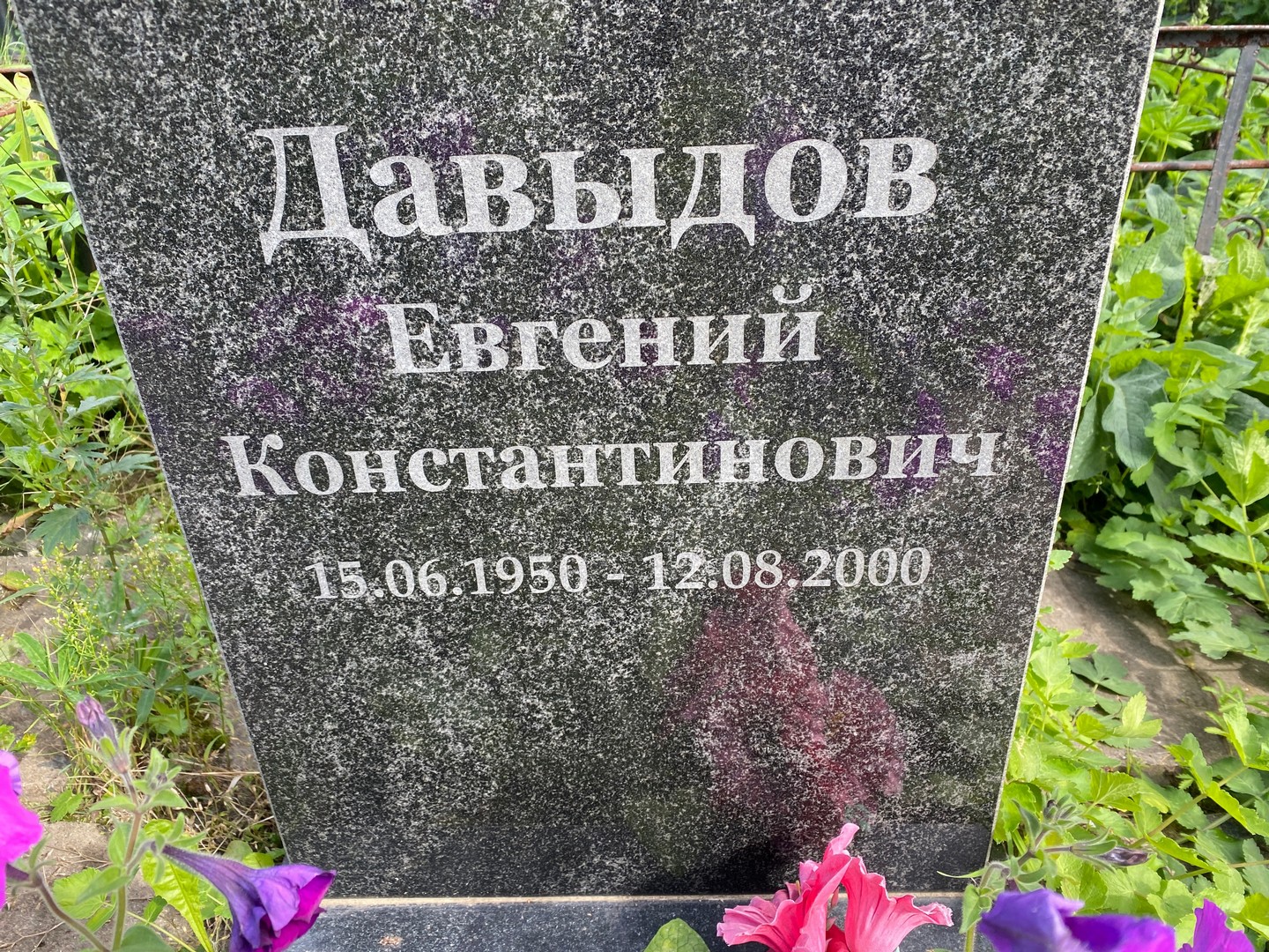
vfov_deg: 53.1
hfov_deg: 67.3
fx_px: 953
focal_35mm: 26
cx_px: 634
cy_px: 476
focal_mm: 4.25
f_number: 1.8
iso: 32
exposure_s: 1/327
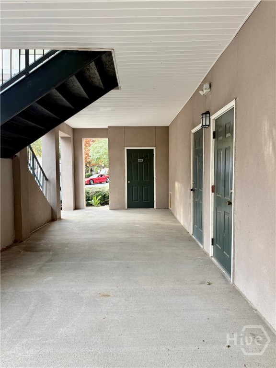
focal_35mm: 26
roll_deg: -0.3
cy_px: 184
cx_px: 138
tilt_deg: -3.7
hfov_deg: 53.1
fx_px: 276
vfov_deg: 67.3
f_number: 1.6
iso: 64
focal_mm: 5.96
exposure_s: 1/121
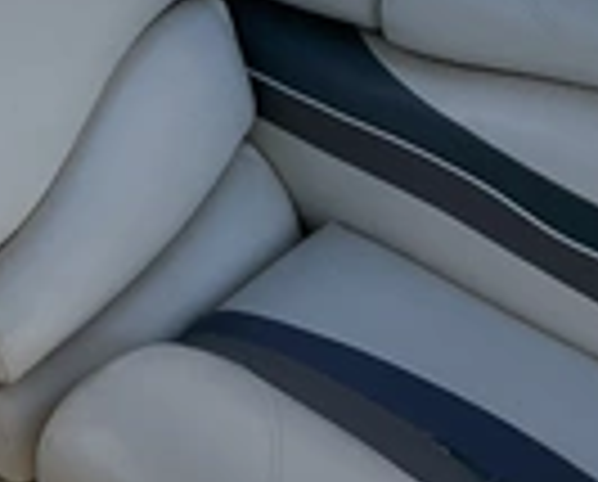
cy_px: 14
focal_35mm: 85
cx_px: 126
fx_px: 1508
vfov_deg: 17.7
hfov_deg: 22.2
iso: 25
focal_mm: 3
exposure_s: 1/1412
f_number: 1.8
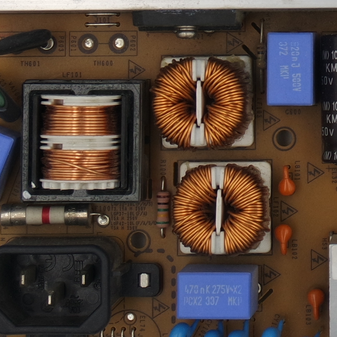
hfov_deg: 9.7
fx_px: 1950
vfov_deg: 9.7
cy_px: -95
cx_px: 469
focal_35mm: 177
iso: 160
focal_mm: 17
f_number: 5
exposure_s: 1/125
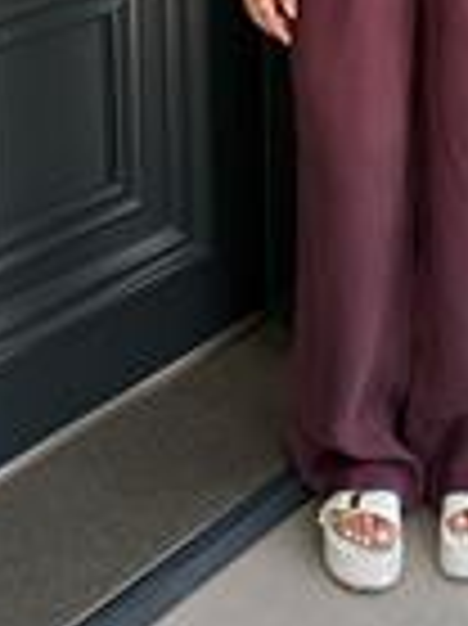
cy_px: -230
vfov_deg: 24.0
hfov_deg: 21.1
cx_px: 364
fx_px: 1246
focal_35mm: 69
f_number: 1.78
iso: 80
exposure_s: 1/464
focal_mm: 6.76
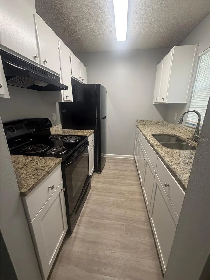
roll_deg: -0.8
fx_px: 113
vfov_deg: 102.1
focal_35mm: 14
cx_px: 105
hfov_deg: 85.7
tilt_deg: -16.4
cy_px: 140
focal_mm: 2.22
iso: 250
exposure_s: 1/120
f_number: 2.2
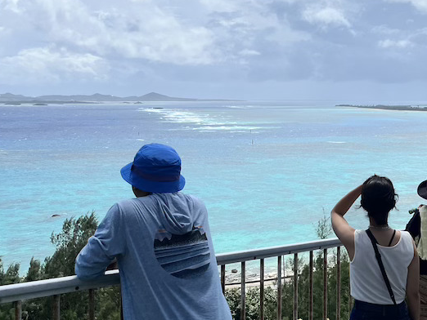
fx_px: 629
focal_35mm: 51
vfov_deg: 28.4
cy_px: 107
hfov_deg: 36.0
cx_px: 355
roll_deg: -0.3
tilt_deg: -1.6
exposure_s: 1/10870
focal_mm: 5.1
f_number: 1.6
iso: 50
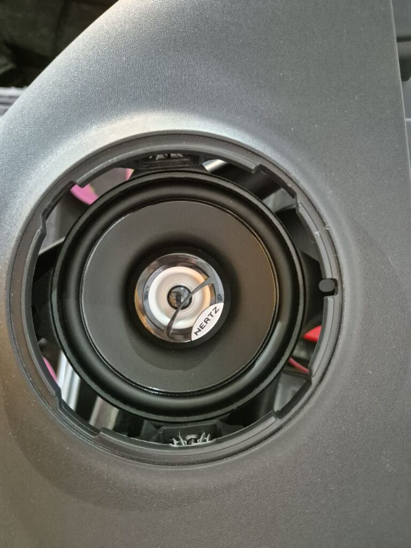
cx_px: 206
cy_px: 274
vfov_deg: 73.9
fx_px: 364
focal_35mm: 23
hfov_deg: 58.9
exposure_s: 1/100
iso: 2500
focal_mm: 5.4
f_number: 1.8
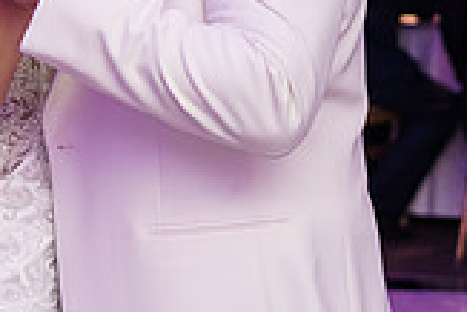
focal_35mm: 185
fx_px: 2402
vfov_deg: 7.4
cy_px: -82
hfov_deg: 11.1
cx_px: 66
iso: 1000
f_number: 2
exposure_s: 1/200
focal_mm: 35
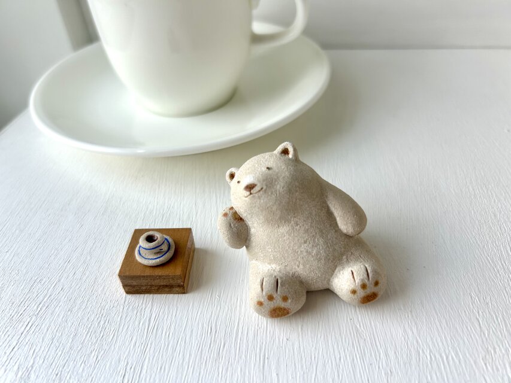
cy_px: 192
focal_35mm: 26
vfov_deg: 53.1
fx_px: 384
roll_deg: +4.9
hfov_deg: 67.3
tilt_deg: -40.6
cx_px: 256
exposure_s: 1/298
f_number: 1.5
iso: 50
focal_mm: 5.7
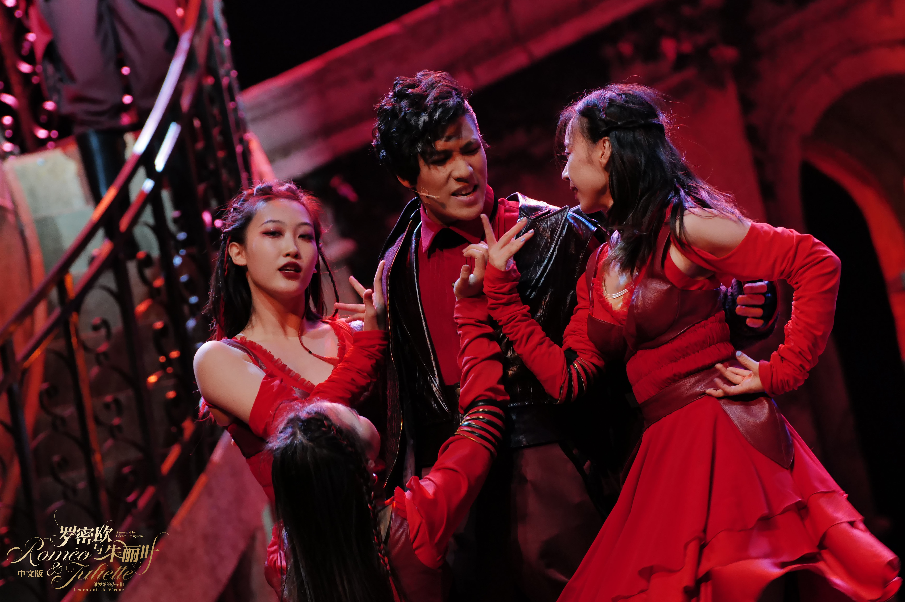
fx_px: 5829
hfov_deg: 8.9
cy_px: 301
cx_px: 452
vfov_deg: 5.9
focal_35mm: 232
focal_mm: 153
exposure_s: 1/320
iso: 1600
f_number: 4
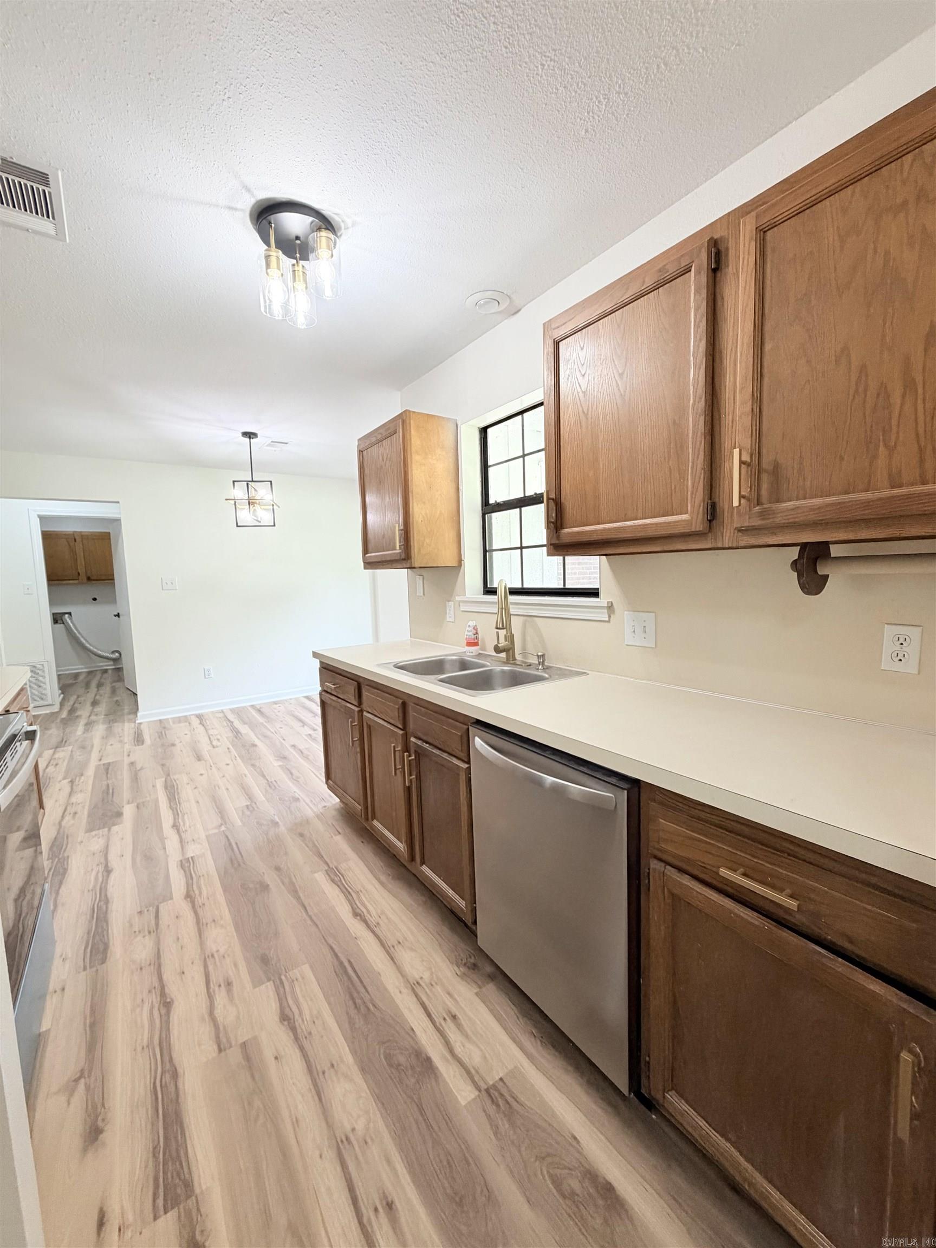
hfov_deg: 85.7
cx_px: 468
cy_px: 624
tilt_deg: -5.8
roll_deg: +1.0
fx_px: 505
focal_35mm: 14
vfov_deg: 102.1
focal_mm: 2.22
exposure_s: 1/120
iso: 200
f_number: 2.2
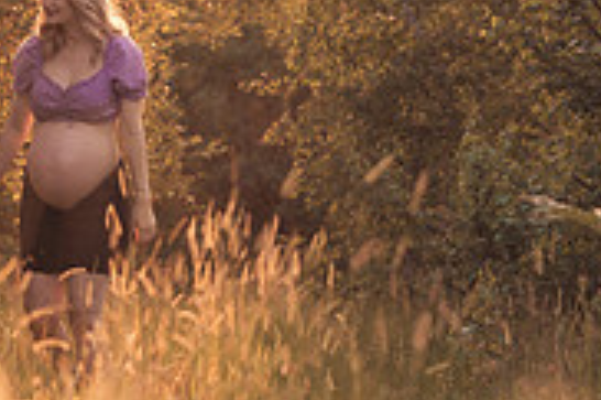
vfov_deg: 4.8
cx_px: -15
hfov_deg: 7.3
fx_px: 4687
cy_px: -193
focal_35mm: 281
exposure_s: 1/500
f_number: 3.2
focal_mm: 85
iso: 400
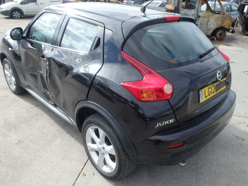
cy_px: 91
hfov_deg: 61.7
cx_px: 122
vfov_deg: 48.2
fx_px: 208
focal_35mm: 29
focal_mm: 5
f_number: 3.9
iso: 125
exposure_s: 1/500
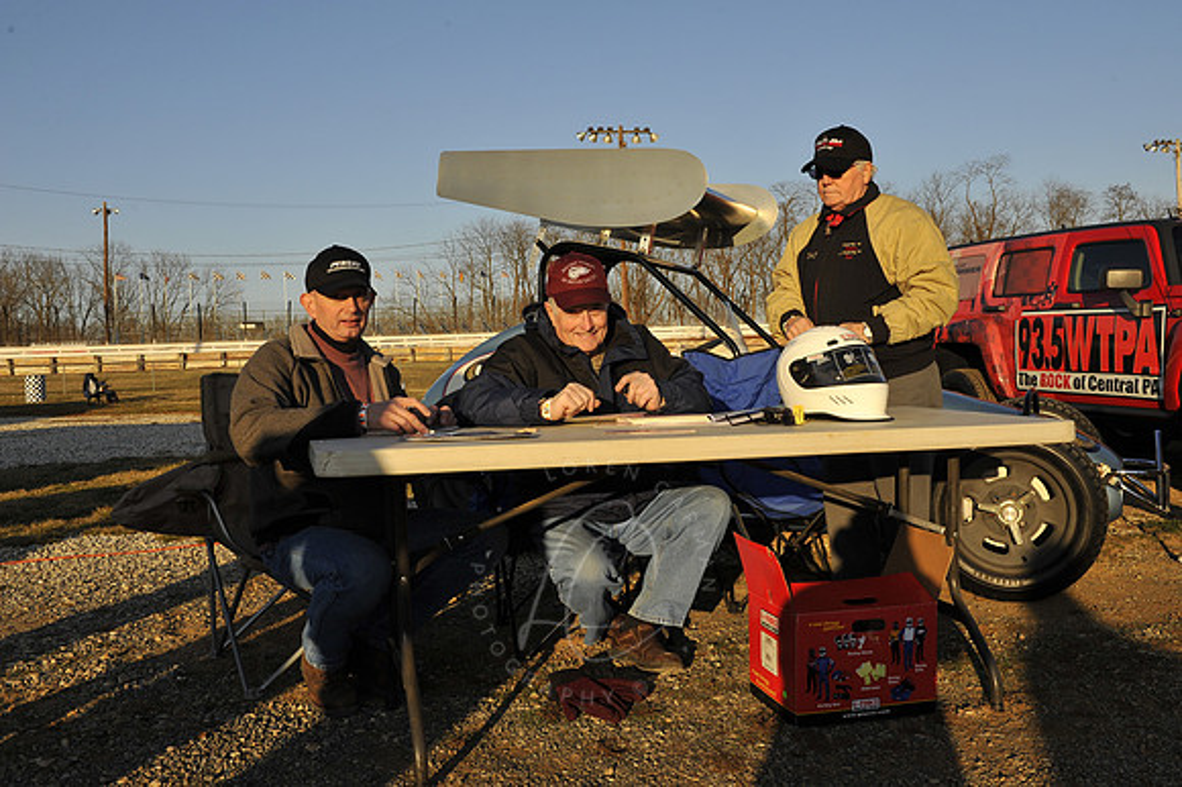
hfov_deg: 58.7
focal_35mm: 32
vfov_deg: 41.1
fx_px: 1050
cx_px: 591
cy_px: 394
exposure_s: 1/640
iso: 500
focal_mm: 32
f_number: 13
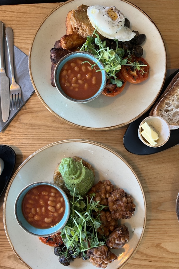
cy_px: 138
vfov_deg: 65.5
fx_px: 209
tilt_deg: -86.9
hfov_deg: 46.4
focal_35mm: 28
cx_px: 83
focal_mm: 5.7
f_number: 1.5
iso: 125
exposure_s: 1/50
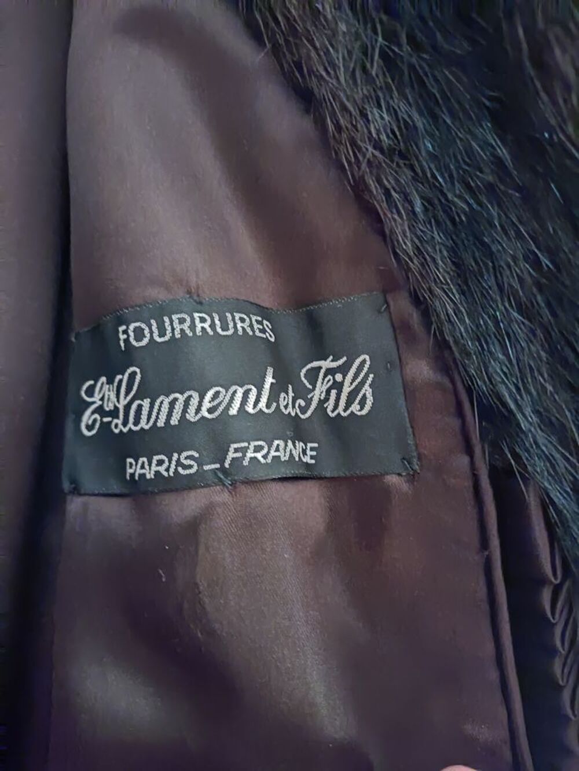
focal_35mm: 25
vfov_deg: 69.4
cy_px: 386
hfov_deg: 54.9
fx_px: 557
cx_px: 290
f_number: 1.79
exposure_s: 1/7
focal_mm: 4.71
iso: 6400
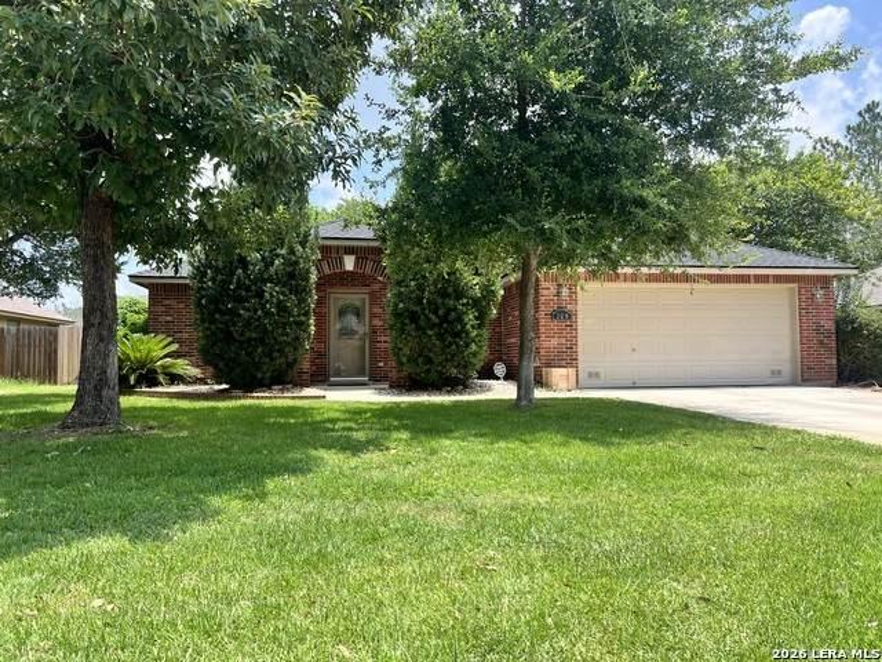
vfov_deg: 53.1
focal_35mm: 26
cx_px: 441
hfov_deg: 67.3
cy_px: 331
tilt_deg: +1.7
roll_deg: +0.3
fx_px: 662
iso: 50
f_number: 1.5
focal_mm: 5.7
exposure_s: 1/1597
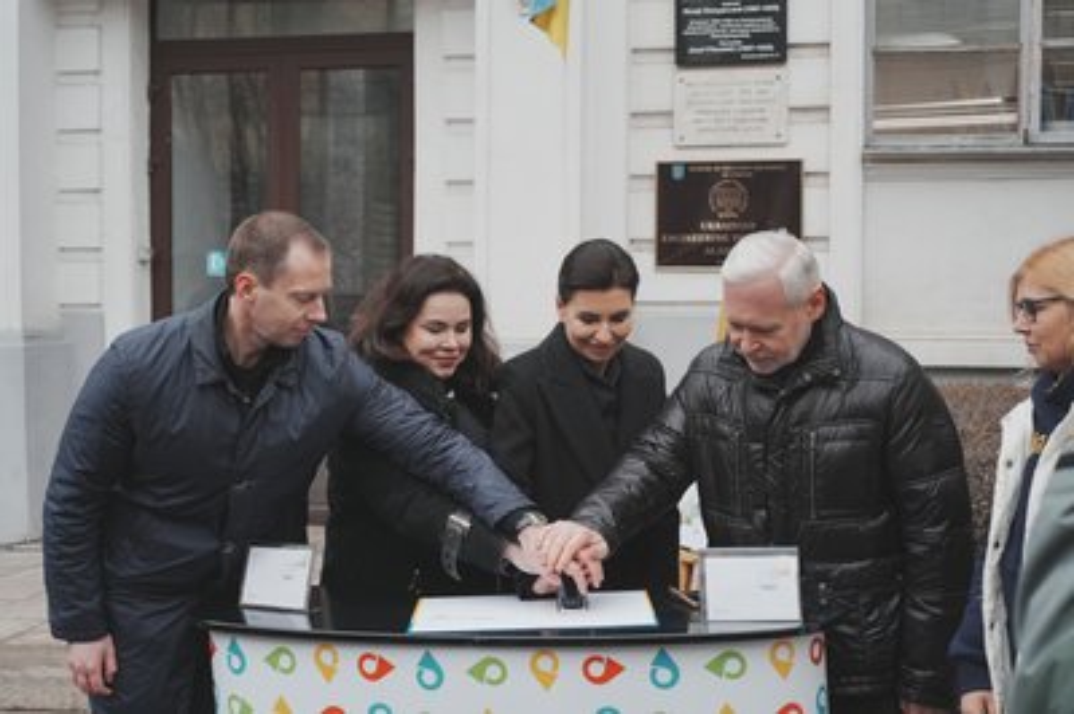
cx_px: 537
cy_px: 357
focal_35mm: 48
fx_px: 1431
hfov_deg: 41.1
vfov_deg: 28.0
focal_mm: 48
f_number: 5.6
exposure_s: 1/250
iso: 400
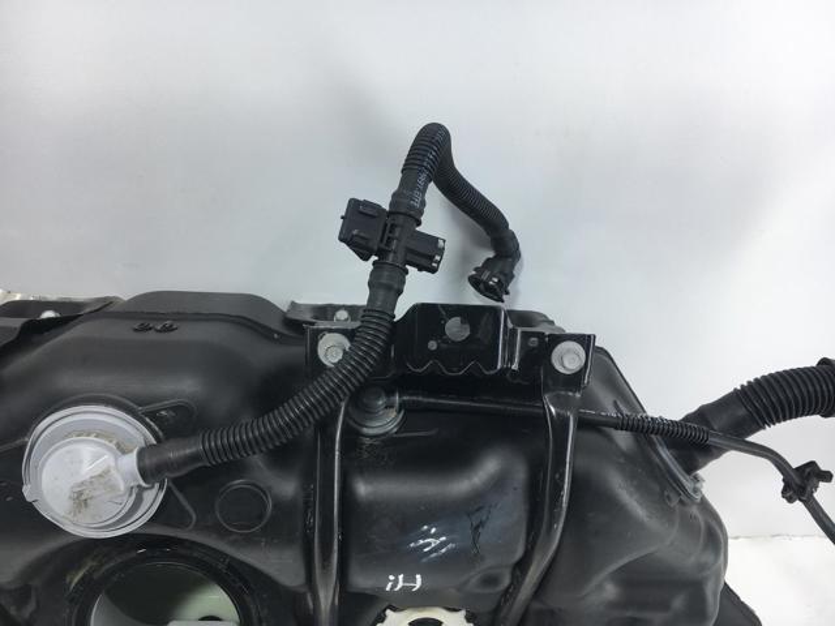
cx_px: 418
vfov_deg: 48.2
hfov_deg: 61.7
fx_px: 700
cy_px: 313
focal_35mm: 29
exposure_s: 1/172
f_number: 2.2
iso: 25
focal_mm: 4.15
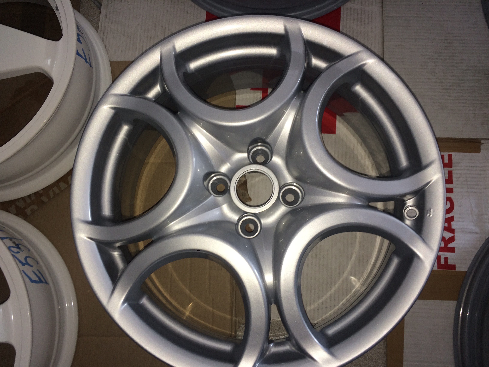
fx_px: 410
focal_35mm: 29
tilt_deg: -81.9
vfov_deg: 48.2
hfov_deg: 61.7
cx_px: 244
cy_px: 184
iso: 32
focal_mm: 4.15
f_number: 2.2
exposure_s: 1/39
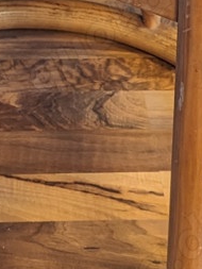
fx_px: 980
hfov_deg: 11.7
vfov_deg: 14.0
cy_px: -207
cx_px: 14
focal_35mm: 126
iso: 415
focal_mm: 6.81
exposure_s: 1/25
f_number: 1.85
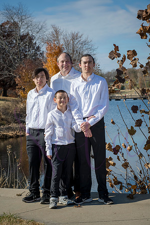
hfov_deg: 17.1
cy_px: 112
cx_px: 75
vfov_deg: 25.4
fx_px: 500
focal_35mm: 80
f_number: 10
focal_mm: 80
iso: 400
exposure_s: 1/800
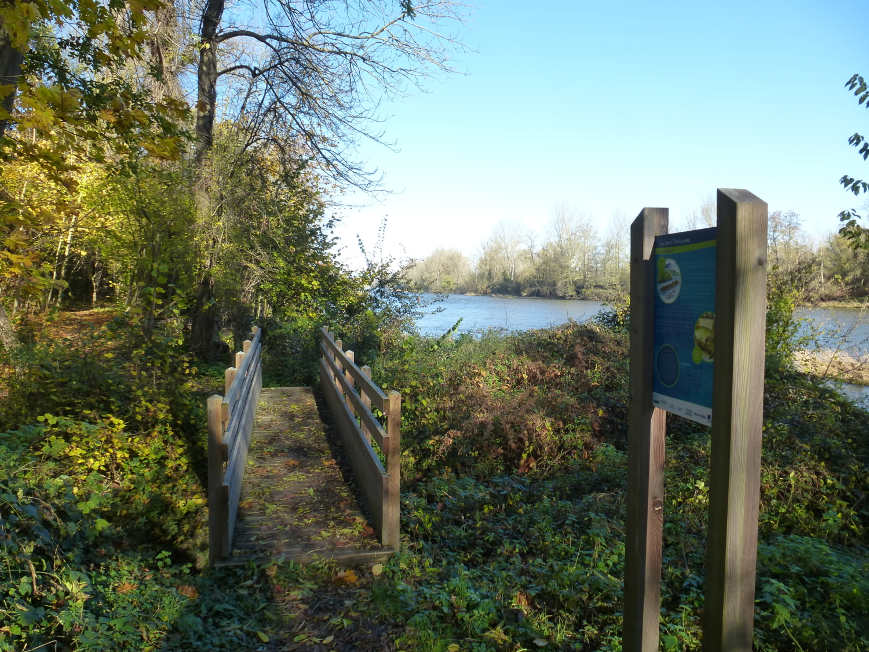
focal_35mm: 24
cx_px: 434
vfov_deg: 56.8
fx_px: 602
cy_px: 326
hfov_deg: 71.6
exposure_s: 1/250
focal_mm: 4.3
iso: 160
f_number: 4
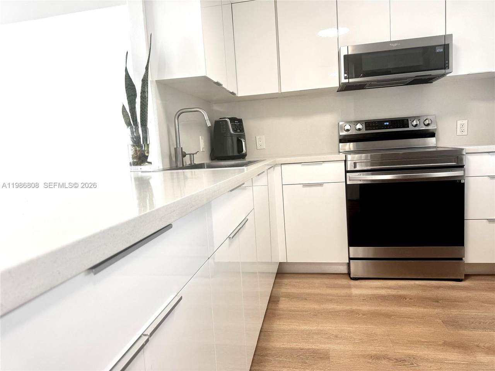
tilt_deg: -7.1
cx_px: 248
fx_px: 343
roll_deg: +3.4
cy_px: 186
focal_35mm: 24
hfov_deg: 71.6
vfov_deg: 56.8
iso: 64
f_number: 1.78
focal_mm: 6.76
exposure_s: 1/120
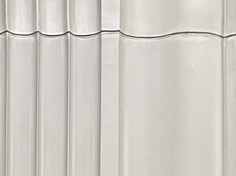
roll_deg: -0.3
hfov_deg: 14.0
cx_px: -60
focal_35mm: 136
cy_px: 395
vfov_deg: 9.8
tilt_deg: +2.8
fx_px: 927
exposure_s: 1/50
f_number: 1.78
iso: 200
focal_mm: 6.86
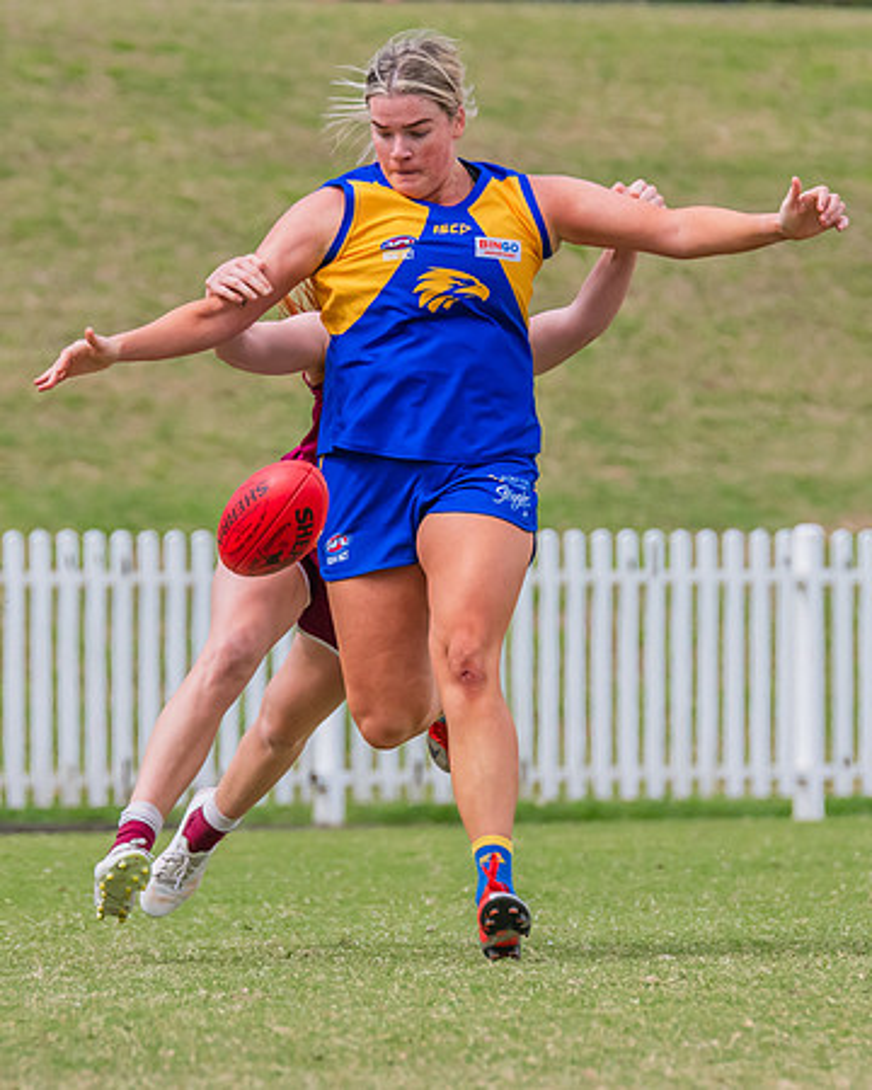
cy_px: 503
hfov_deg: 1.9
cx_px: 331
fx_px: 26621
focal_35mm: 825
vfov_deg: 2.3
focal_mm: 420
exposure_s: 1/1250
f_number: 9
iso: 800
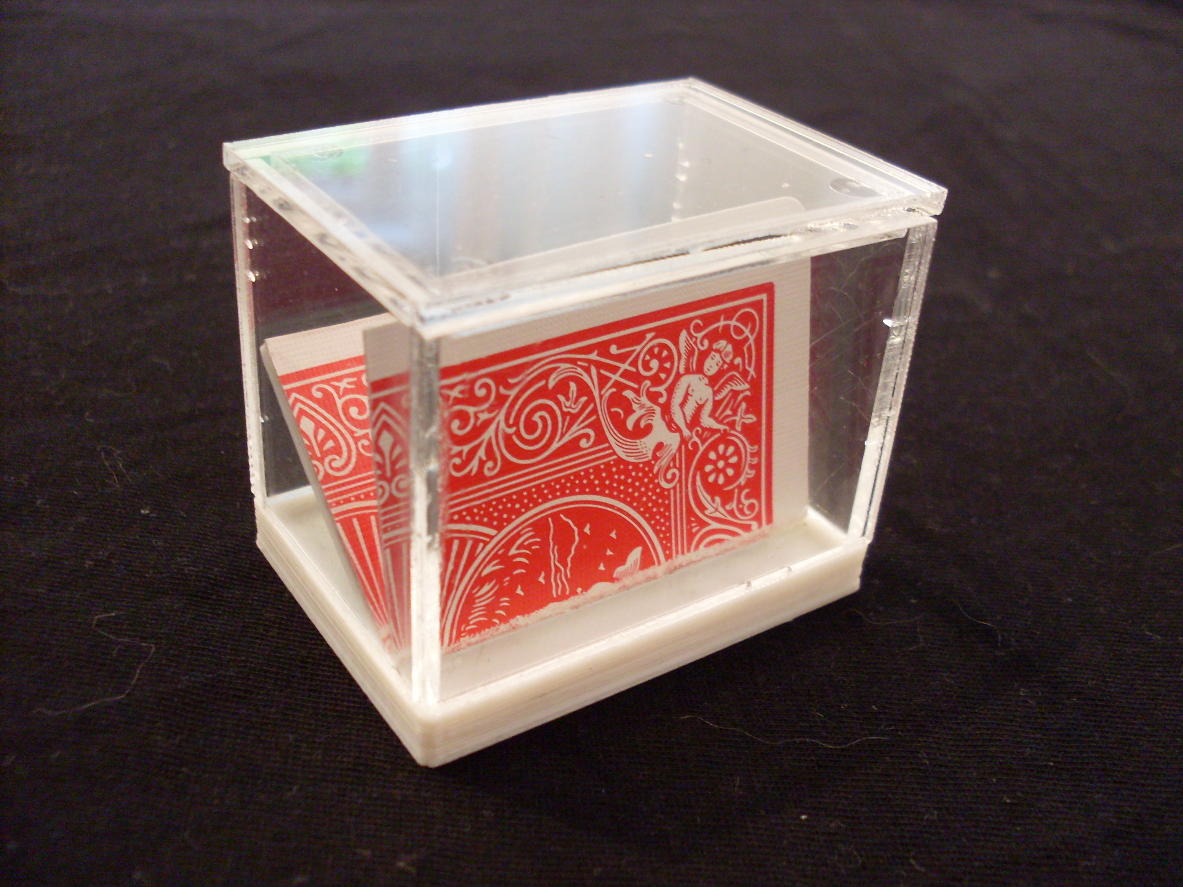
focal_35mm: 38
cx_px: 592
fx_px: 1299
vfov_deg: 37.7
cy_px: 444
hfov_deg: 49.0
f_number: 2.8
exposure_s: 1/6
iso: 200
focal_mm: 6.3
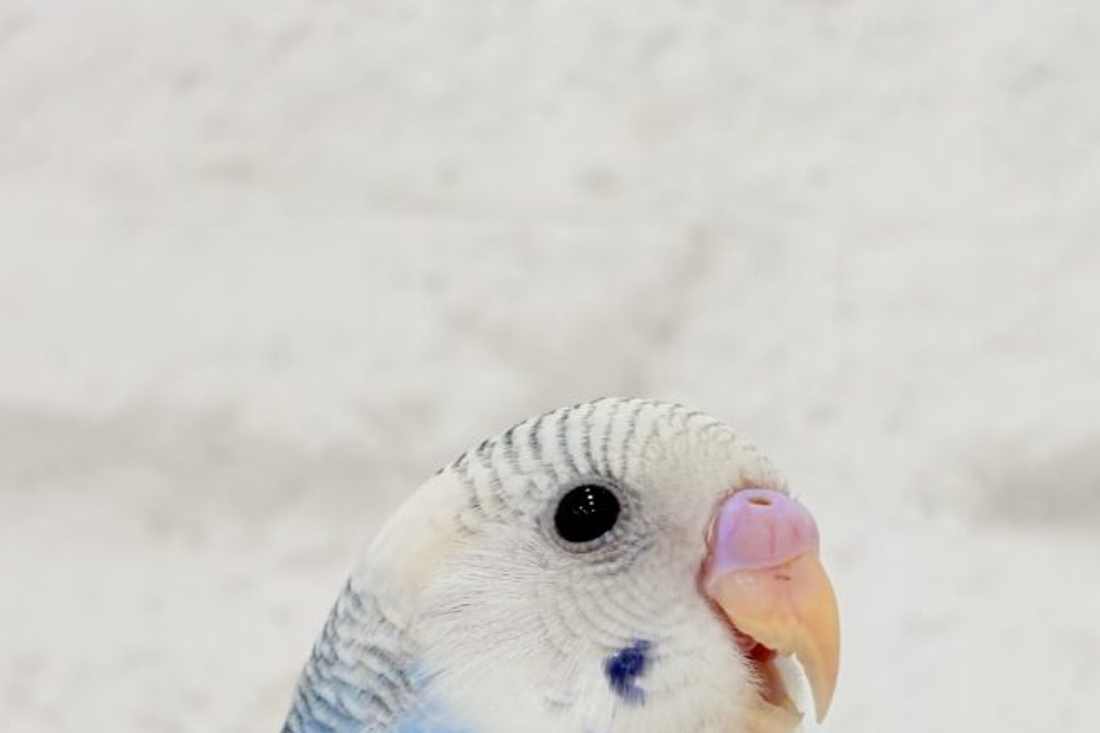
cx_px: 607
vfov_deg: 13.7
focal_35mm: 99
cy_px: 584
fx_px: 3024
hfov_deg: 20.6
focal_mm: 5.96
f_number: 1.6
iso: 40
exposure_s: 1/50
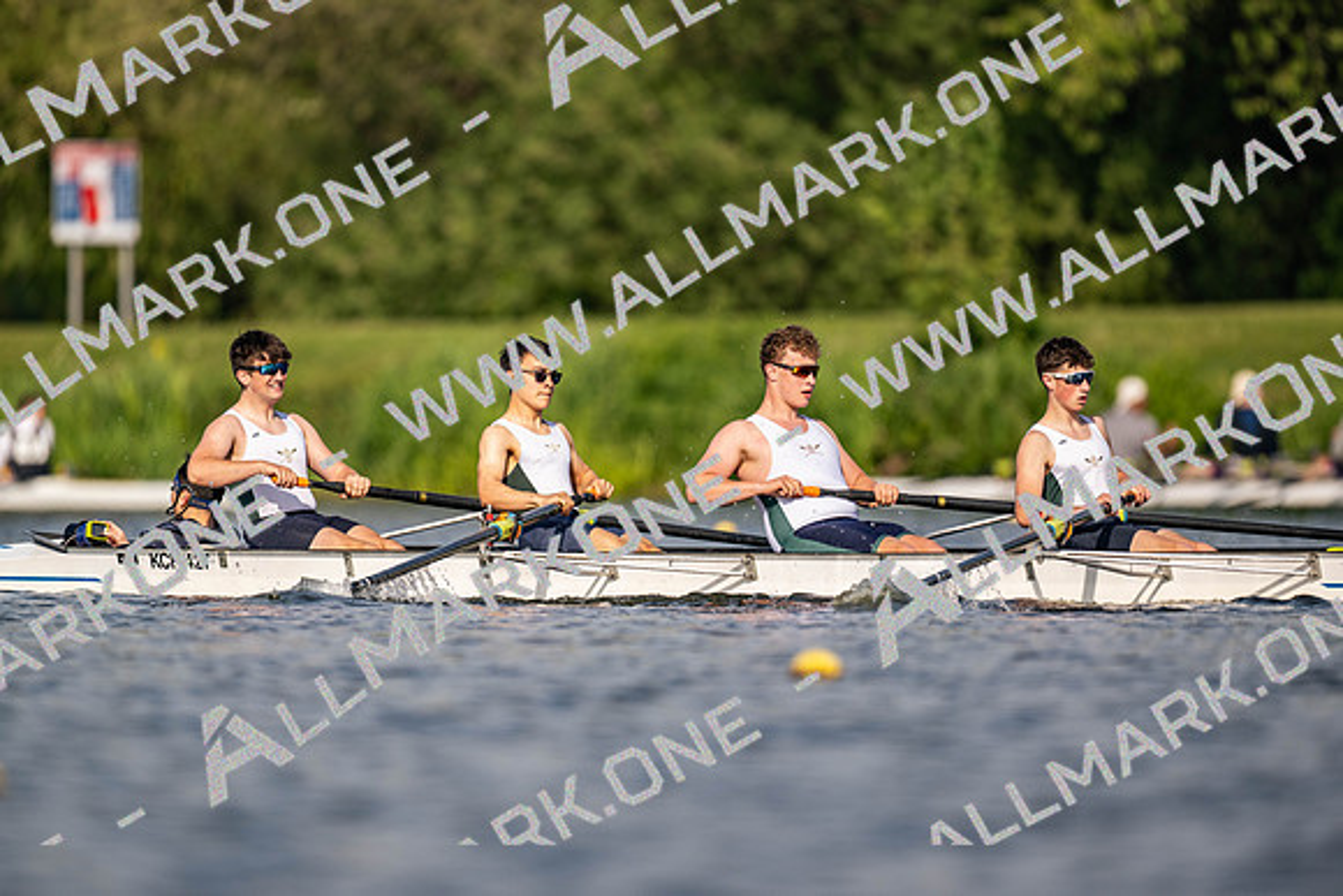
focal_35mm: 600
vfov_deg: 2.3
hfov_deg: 3.4
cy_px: 448
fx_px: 22388
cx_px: 672
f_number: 4
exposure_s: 1/2500
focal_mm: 600
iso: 250
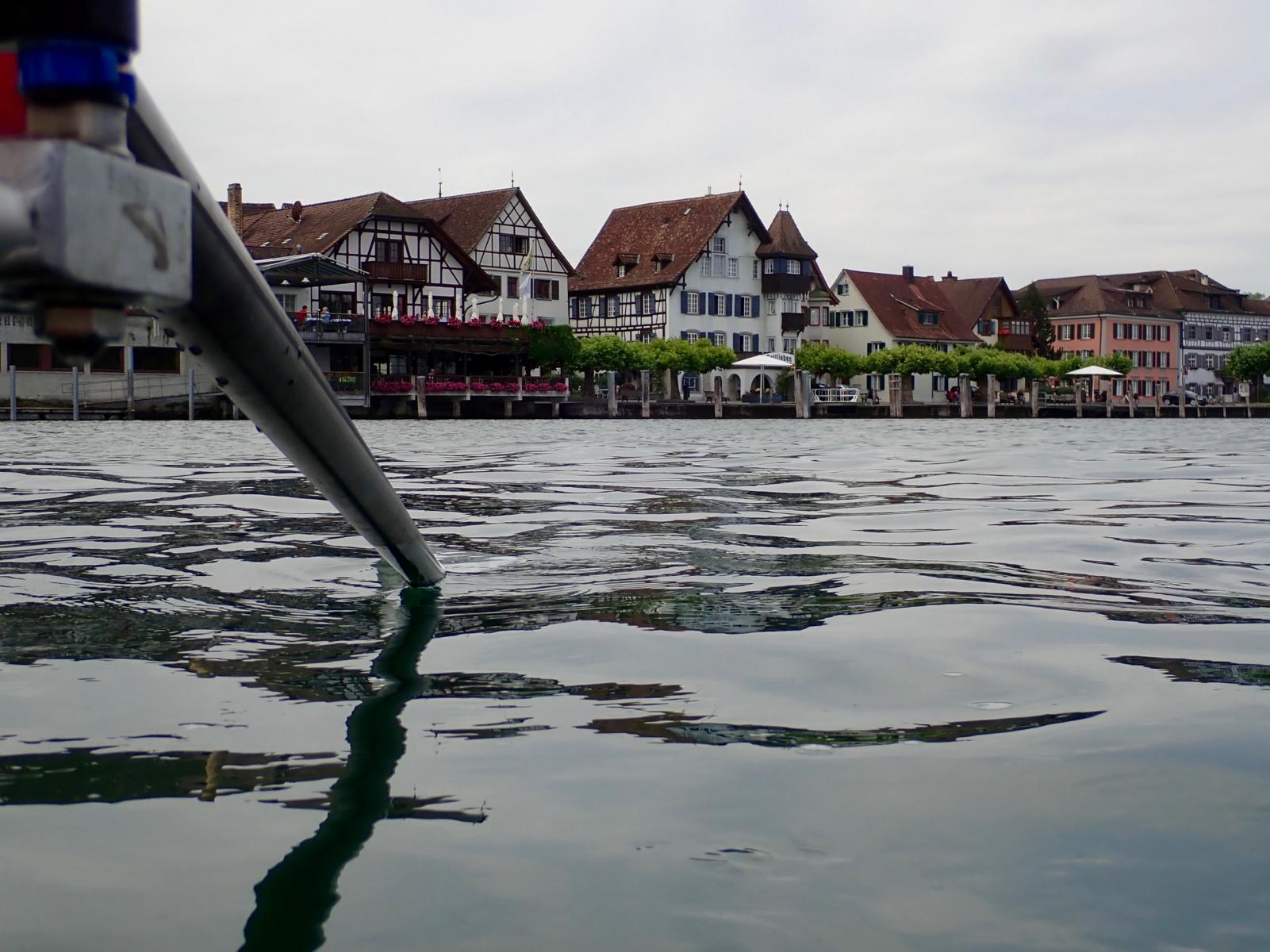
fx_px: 1687
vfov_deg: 31.5
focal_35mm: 46
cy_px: 476
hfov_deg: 41.2
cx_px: 635
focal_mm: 8.41
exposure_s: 1/800
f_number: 4.5
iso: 100
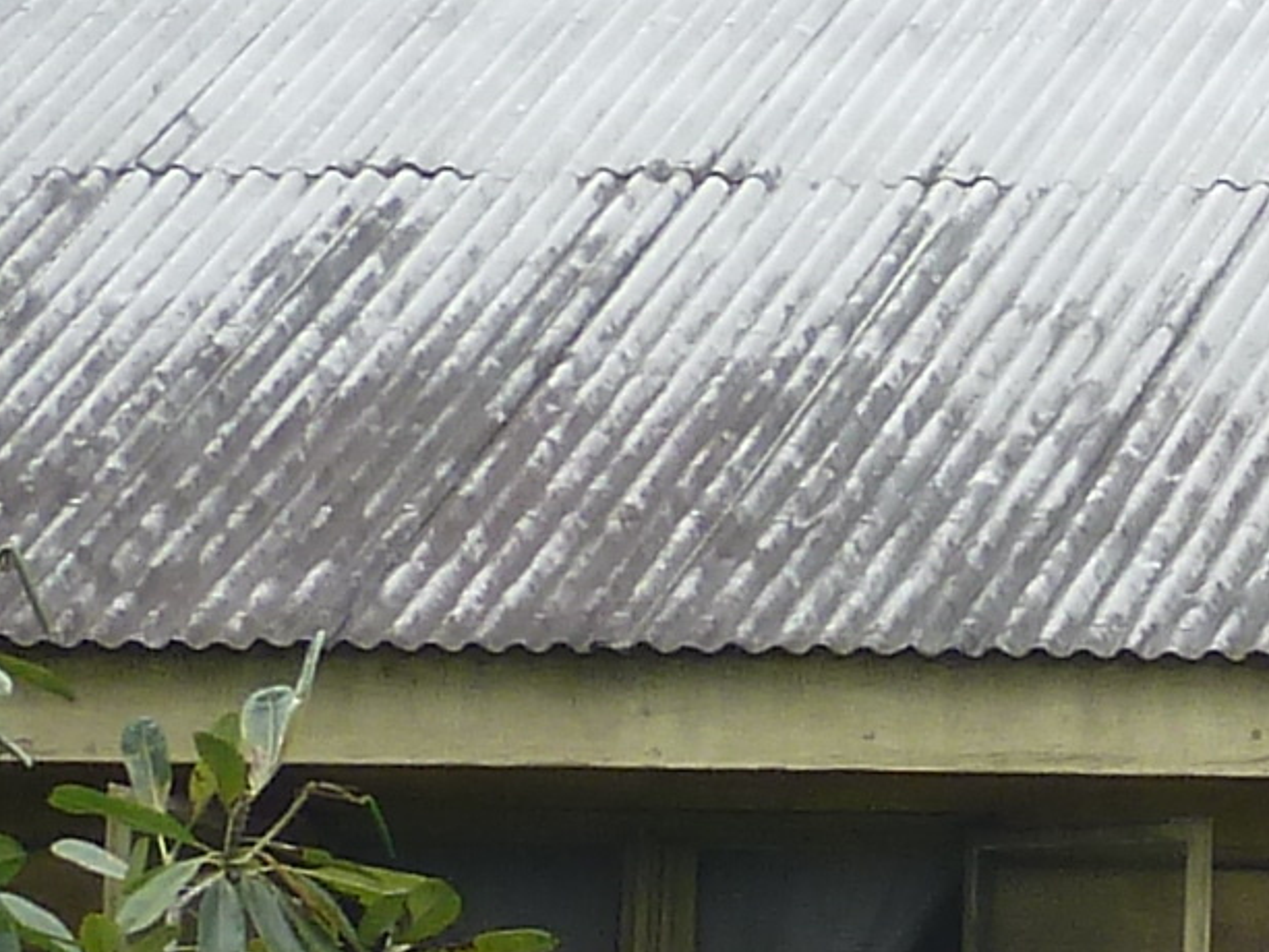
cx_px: 3012
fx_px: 11477
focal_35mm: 313
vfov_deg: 4.7
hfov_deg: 6.1
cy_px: 1215
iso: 80
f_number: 4
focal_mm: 7.9
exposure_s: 1/160
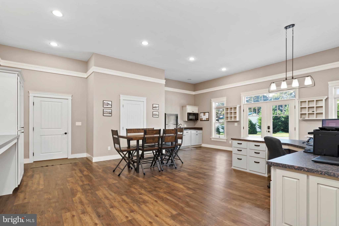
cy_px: 113
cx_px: 170
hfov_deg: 93.3
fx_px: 160
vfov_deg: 70.5
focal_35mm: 17
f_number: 7.1
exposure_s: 1/5
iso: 400
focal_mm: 17
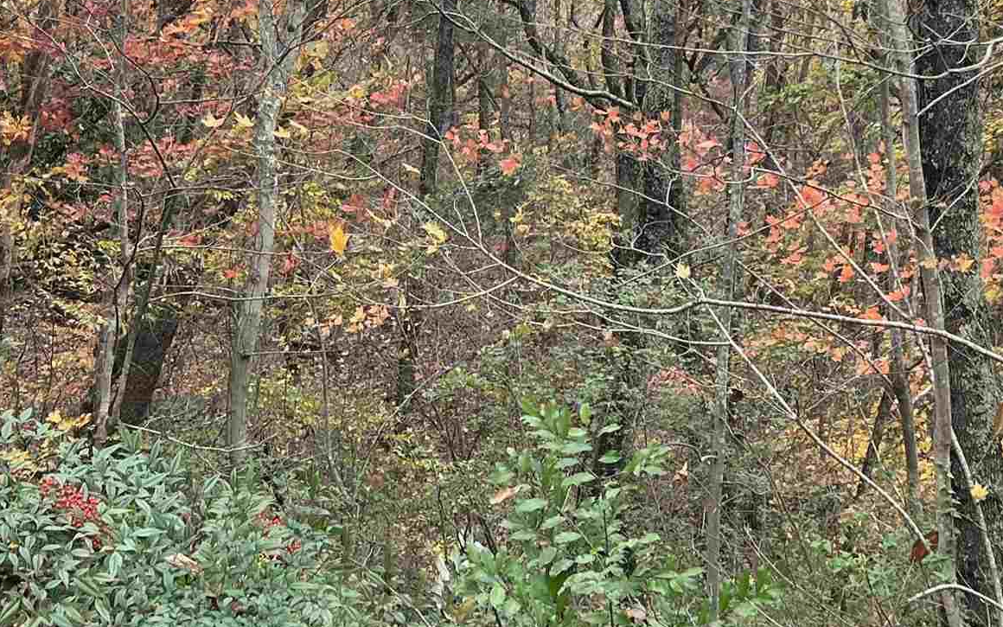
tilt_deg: +0.1
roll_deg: +0.7
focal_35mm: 73
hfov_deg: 28.2
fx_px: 1995
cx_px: 439
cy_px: 15
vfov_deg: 17.5
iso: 40
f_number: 1.5
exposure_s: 1/187
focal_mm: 5.7
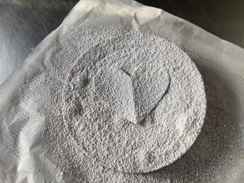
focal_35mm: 26
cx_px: 122
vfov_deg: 53.0
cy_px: 92
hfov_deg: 67.3
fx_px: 183
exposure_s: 1/122
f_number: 1.8
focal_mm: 4.25
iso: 50
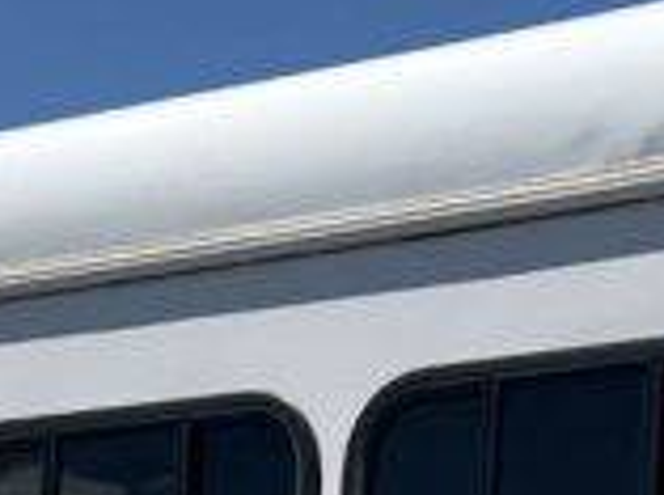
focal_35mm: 157
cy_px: 1070
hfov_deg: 12.6
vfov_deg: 8.8
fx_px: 3005
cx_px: 503
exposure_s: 1/7092
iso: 80
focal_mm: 6.76
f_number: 1.78
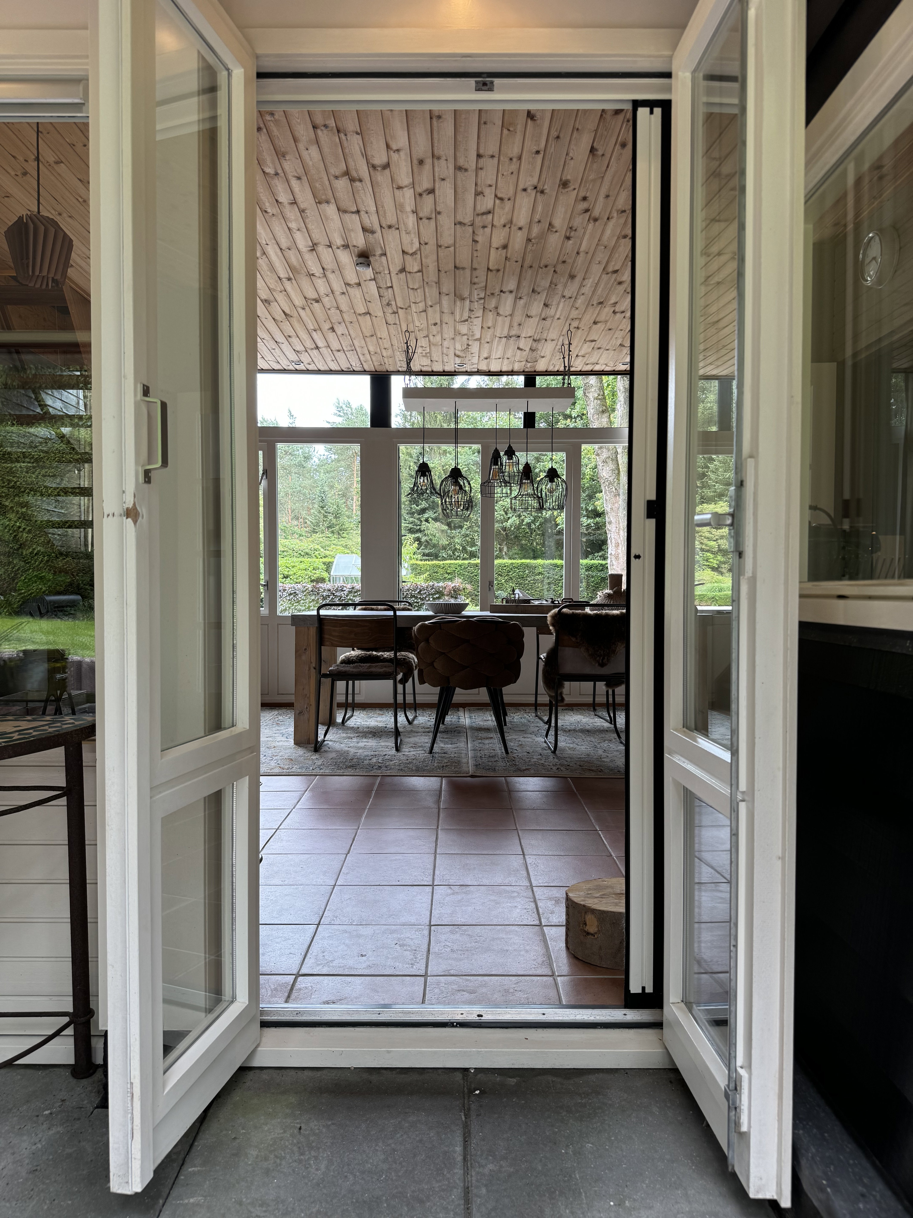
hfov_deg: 56.8
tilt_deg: -1.5
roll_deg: +0.0
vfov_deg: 71.6
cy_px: 609
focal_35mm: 24
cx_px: 456
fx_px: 844
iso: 80
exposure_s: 1/100
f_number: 1.78
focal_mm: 6.76
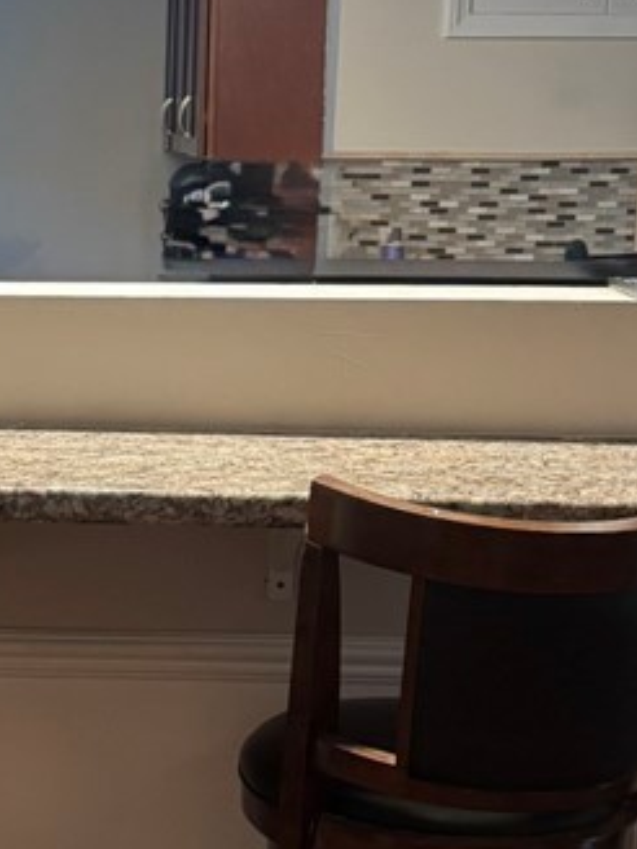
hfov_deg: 19.1
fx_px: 1840
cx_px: 16
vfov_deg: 26.0
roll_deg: +0.0
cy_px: 440
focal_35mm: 75
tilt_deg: -9.5
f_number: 1.78
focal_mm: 6.76
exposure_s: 1/60
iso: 400
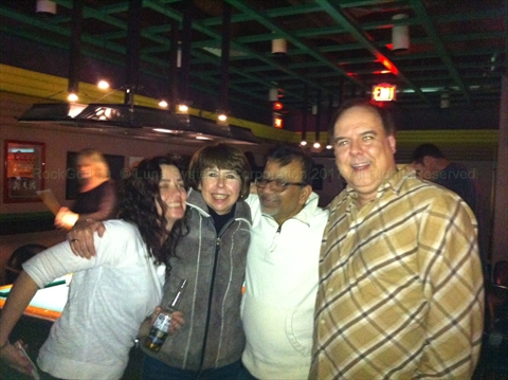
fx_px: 513
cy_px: 190
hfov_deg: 52.7
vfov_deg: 40.6
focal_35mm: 35
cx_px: 254
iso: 800
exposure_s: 1/15
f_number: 2.8
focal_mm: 3.85
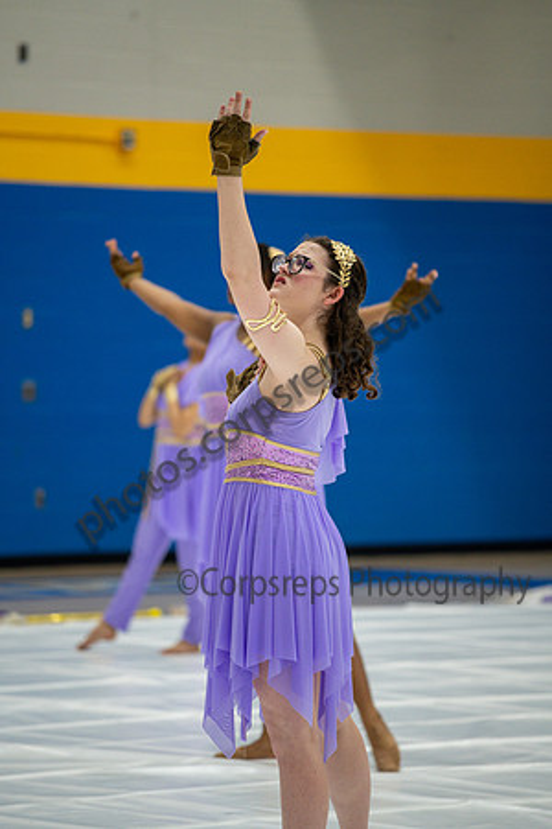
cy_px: 414
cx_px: 276
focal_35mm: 200
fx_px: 4600
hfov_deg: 6.9
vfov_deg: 10.3
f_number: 4
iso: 2500
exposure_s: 1/500
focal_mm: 200
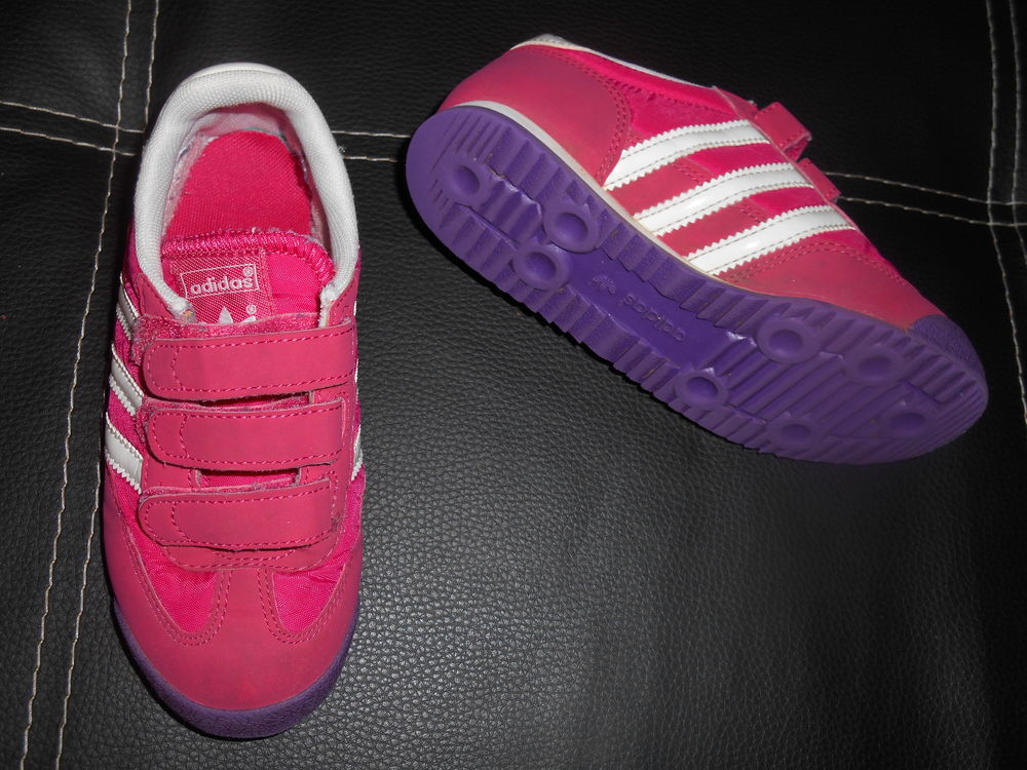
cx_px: 514
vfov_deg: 40.7
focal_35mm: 35
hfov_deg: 52.6
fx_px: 1038
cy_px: 385
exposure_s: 1/30
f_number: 3.7
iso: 80
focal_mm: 6.3
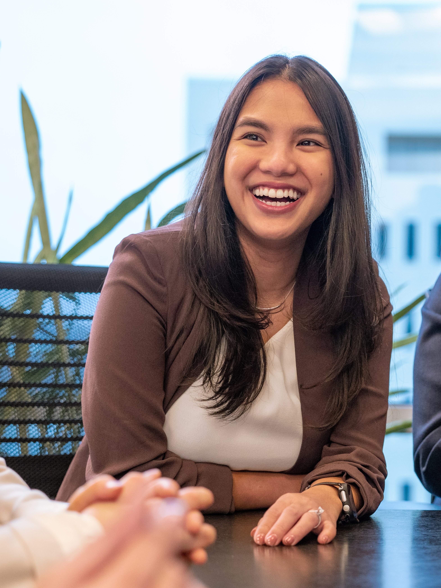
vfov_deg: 21.1
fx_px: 1580
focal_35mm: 93
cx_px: 345
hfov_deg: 15.8
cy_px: 341
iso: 2000
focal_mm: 51
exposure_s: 1/200
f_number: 2.8
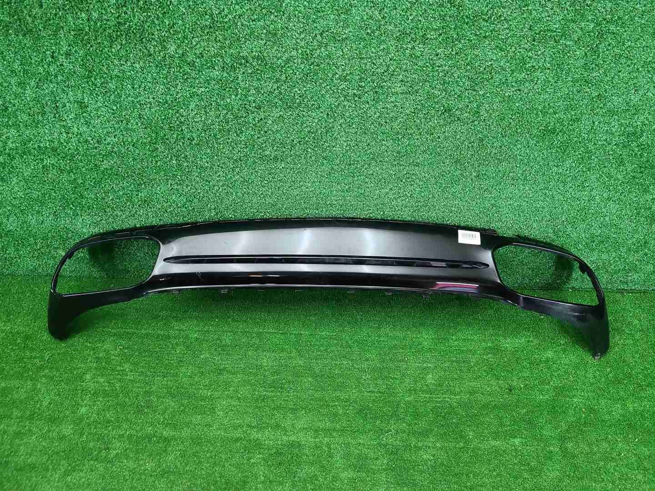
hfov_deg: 67.3
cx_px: 328
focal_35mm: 26
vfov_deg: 53.1
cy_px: 246
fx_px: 492
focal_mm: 5.4
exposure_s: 1/50
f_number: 1.8
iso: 185
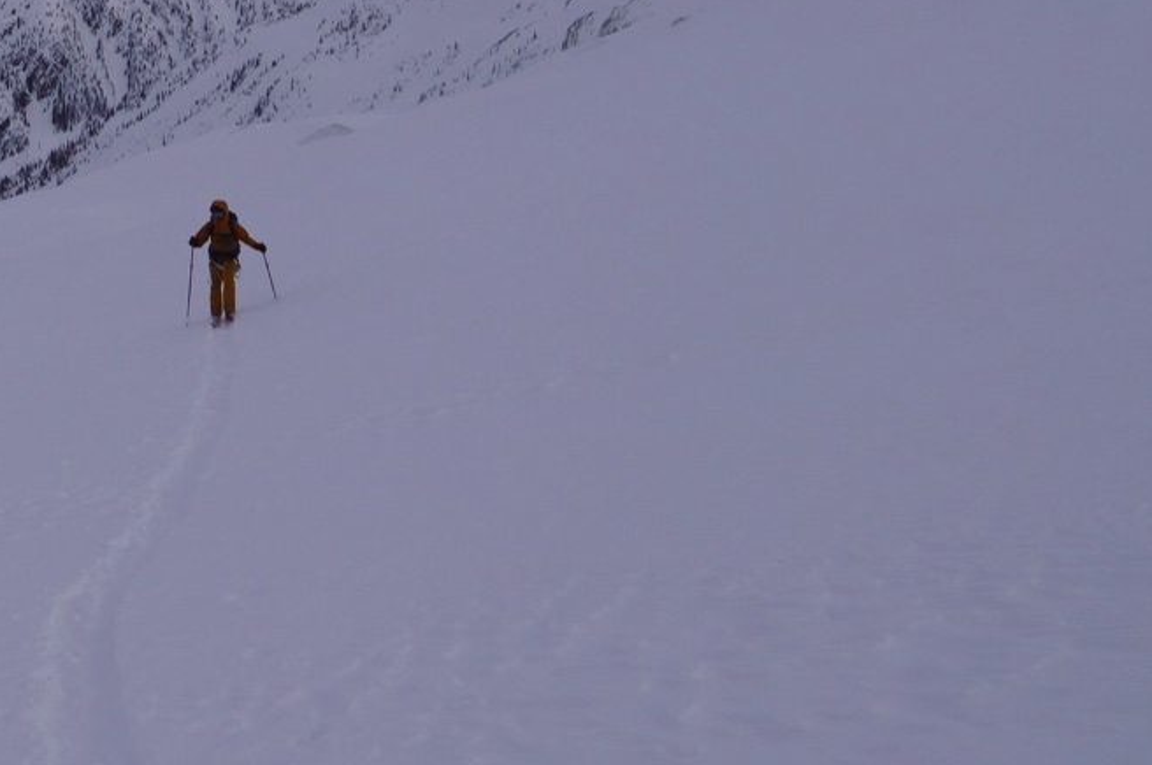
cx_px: -430
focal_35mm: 79
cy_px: 4
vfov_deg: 16.9
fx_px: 2525
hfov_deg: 22.4
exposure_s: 1/250
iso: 100
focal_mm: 18
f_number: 10
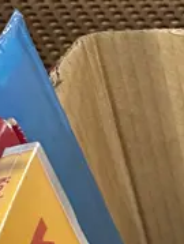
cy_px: 627
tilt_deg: -54.6
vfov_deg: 11.3
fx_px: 968
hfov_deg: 9.7
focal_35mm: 137
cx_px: 425
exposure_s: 1/50
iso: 160
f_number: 1.78
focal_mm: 6.86
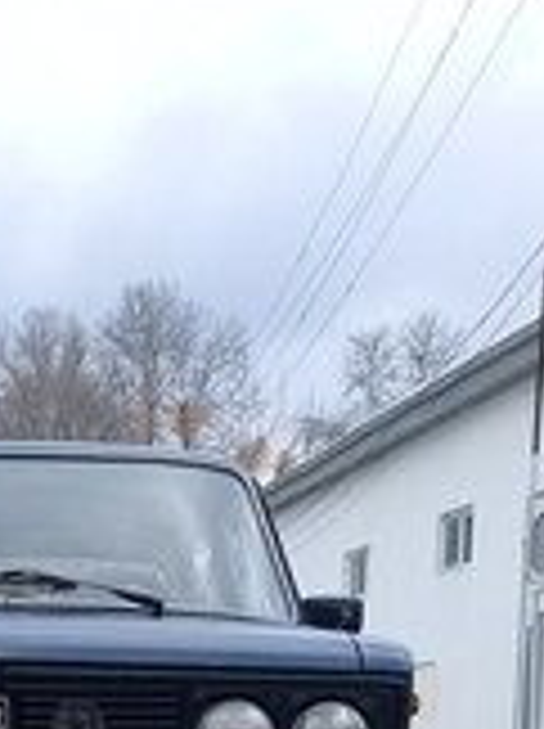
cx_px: -90
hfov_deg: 15.0
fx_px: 1996
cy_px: 981
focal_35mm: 95
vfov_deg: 19.0
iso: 50
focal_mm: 3.3
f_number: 2.2
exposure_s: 1/245
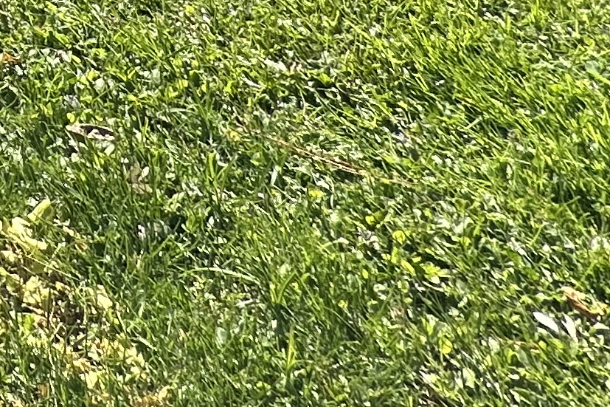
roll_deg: +0.6
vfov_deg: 12.5
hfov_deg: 19.0
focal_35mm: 71
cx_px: -578
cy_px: -695
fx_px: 1203
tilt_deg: -2.8
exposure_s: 1/955
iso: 40
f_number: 2.2
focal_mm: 2.22
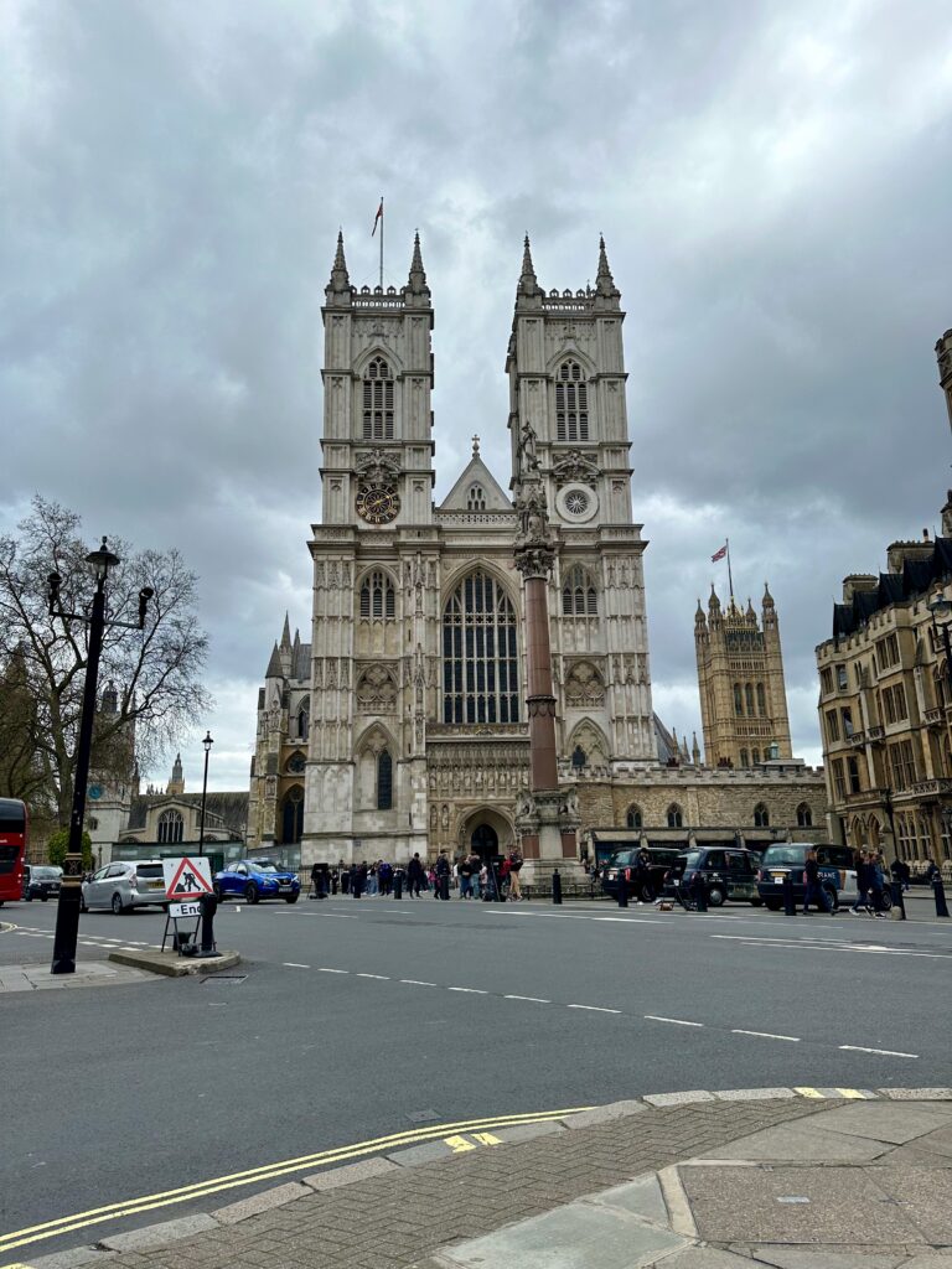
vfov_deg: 71.6
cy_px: 634
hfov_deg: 56.8
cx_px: 476
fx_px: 880
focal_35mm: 24
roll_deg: -0.1
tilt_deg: +14.7
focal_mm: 6.86
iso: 80
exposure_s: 1/4184
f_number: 1.78
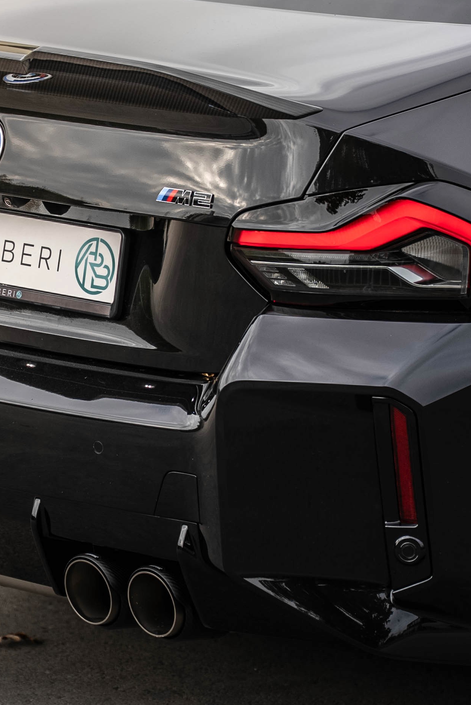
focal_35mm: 279
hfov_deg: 4.9
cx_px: 59
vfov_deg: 7.4
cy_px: 255
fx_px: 5466
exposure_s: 1/800
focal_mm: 123
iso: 100
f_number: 2.8
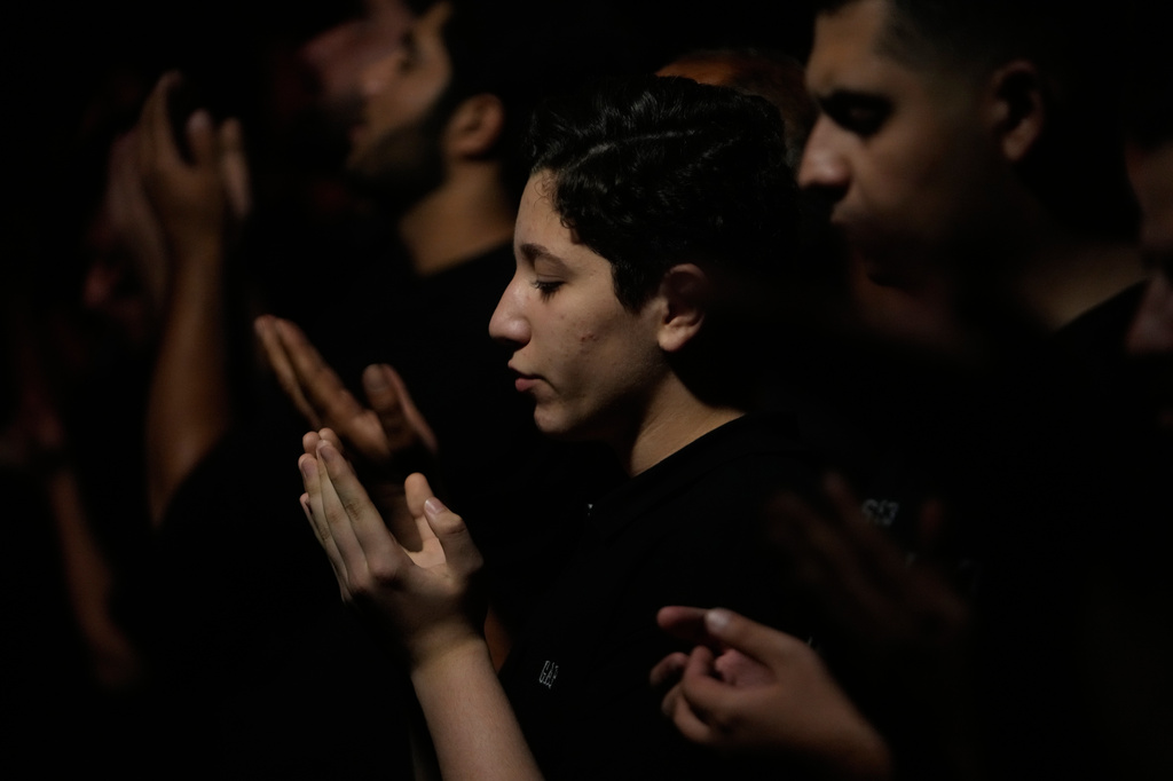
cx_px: 586
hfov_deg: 10.3
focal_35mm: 200
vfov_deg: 6.9
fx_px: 6514
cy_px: 390
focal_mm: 200
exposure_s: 1/3200
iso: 4000
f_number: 2.8
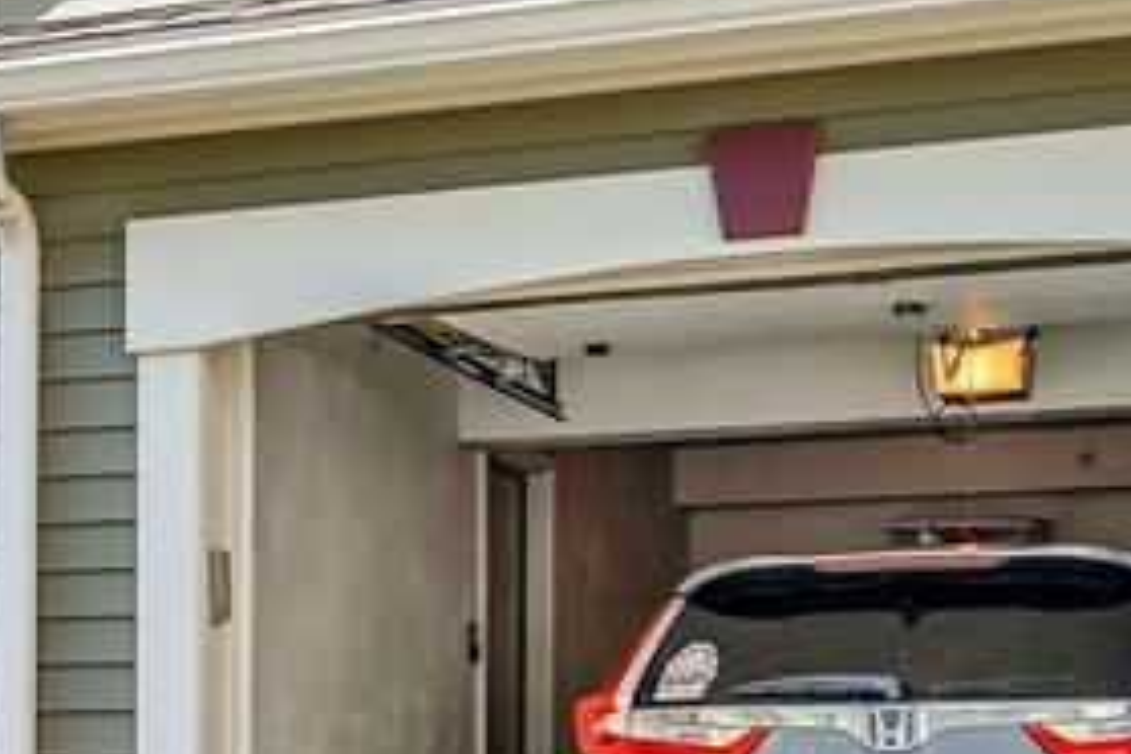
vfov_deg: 15.1
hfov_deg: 22.7
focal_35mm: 88
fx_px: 2764
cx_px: 166
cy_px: 865
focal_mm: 24
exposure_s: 1/250
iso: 160
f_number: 8
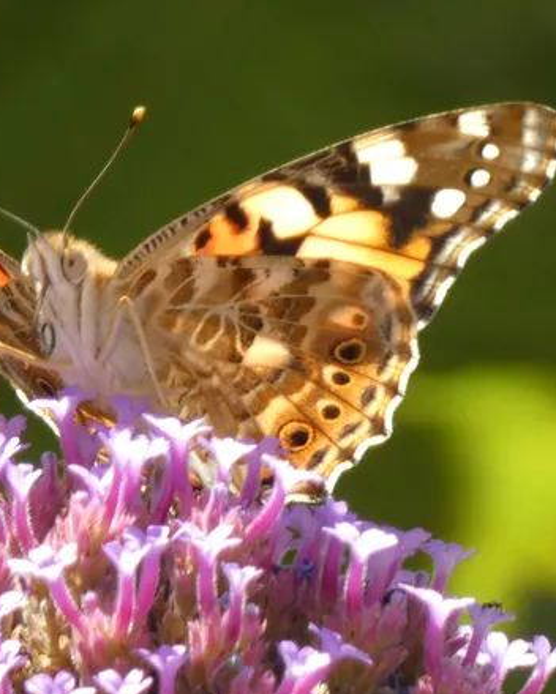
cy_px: 338
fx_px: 18183
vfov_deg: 2.2
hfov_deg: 1.8
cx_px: 178
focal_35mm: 884
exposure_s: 1/100
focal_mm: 111.5
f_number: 5.6
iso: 160
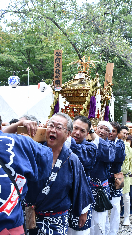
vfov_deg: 49.4
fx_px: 255
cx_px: 74
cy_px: 118
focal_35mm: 41
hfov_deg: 29.0
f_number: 7.1
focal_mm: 26
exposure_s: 1/320
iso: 800
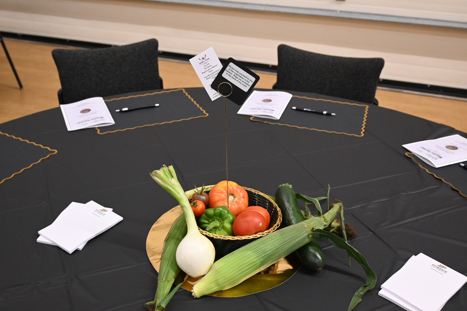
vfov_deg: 35.5
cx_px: 234
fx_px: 486
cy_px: 156
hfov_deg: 51.3
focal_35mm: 38
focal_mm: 25
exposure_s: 1/80
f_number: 4.2
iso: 3200
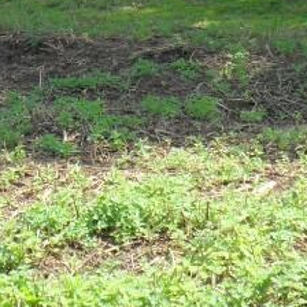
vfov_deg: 17.3
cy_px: -41
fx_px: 973
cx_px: -56
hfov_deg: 17.2
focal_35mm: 97
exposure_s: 1/500
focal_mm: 3.9
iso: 80
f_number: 3.2
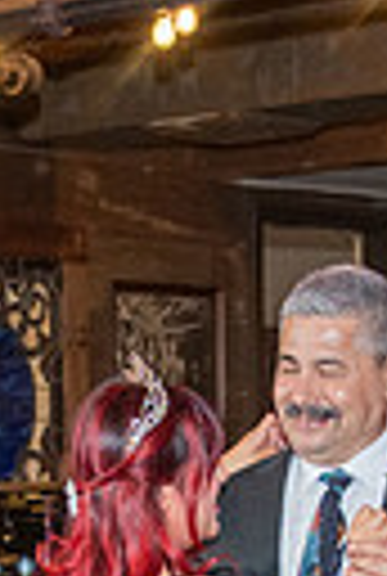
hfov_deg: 8.5
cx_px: 87
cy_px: 792
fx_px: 2614
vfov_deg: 12.1
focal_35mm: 163
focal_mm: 31
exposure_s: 1/160
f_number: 2.8
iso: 1250
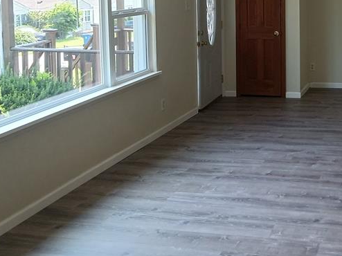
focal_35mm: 56
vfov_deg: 25.1
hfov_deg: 33.1
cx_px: 289
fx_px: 553
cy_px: 15
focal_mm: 4
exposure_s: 1/60
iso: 100
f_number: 1.8
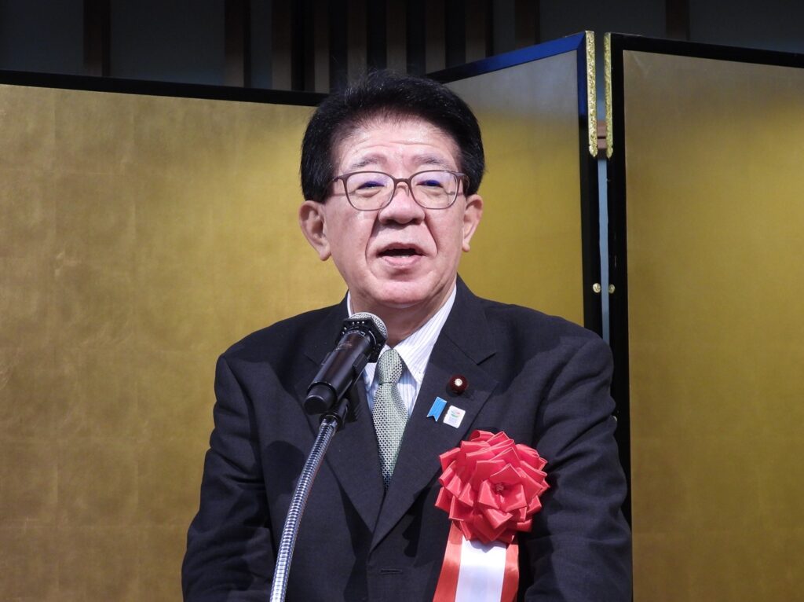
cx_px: 402
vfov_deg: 14.1
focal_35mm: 105
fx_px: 2436
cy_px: 301
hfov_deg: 18.7
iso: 320
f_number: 4
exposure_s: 1/40
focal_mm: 18.7
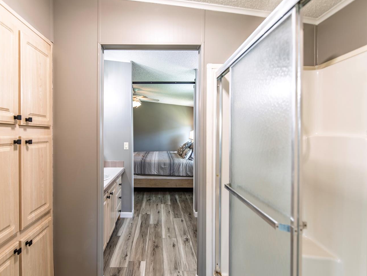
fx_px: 191
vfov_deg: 71.6
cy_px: 133
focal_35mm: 18
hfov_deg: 87.4
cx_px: 163
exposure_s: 1/15
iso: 100
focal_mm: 15
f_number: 2.8
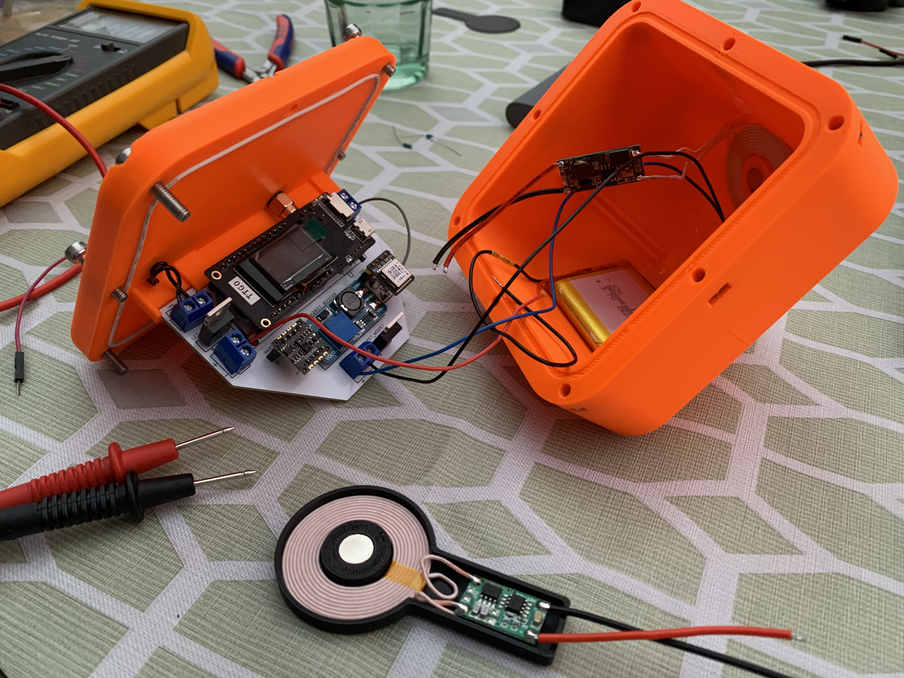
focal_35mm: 26
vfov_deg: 53.1
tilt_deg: -41.5
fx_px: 679
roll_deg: -0.6
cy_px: 339
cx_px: 452
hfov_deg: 67.3
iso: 320
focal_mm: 4.25
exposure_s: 1/60
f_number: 1.8
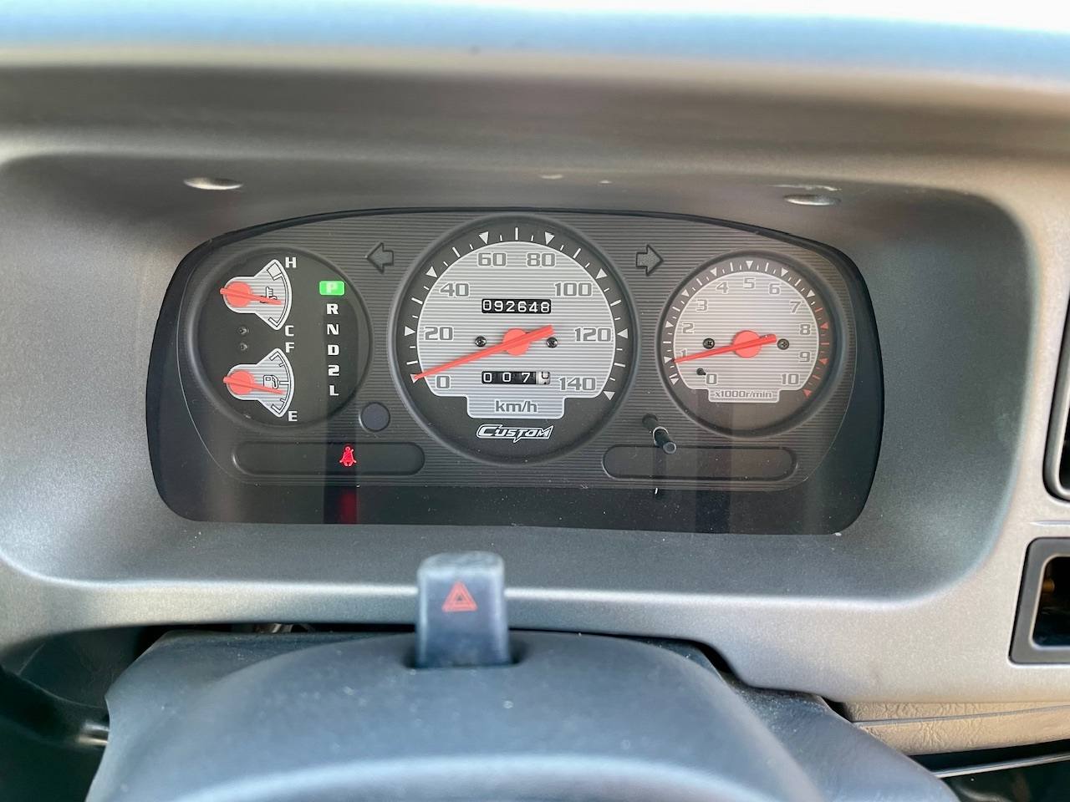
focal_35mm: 25
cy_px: 401
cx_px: 535
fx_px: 773
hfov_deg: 69.4
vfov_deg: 54.9
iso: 125
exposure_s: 1/76
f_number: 1.6
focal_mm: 5.1
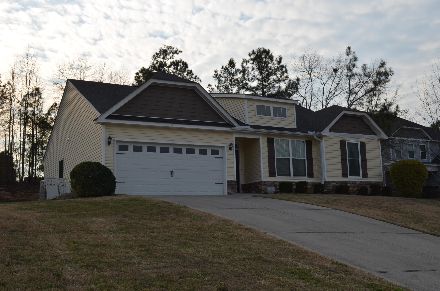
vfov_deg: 31.8
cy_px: 146
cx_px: 220
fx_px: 512
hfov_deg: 46.5
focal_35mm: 42
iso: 100
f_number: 10
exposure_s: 1/200
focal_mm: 28
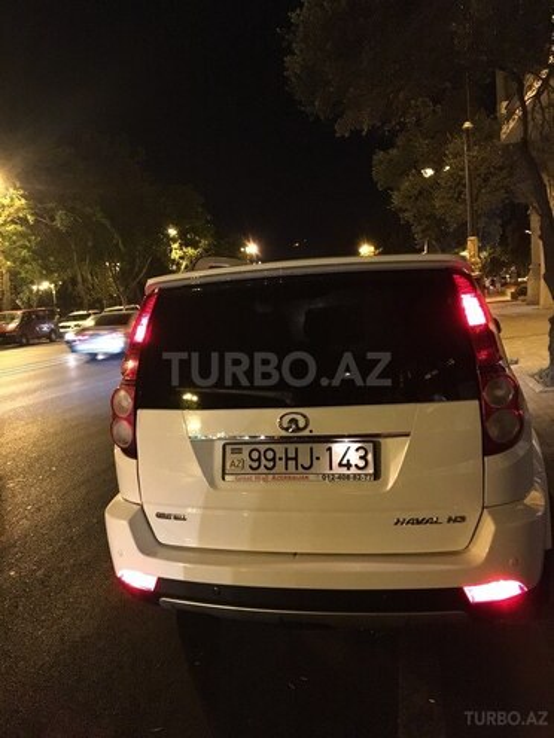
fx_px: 619
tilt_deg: -5.6
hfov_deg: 48.2
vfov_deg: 61.7
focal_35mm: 29
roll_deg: +4.3
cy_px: 369
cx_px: 277
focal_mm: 4.15
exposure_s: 1/17
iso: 320
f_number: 2.2
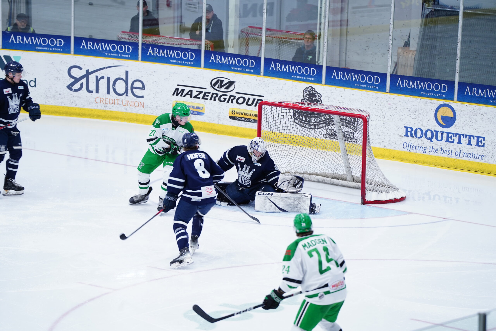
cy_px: 166
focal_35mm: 200
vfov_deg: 6.9
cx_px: 248
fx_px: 2756
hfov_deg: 10.3
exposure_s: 1/160
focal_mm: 200
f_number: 2.8
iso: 640
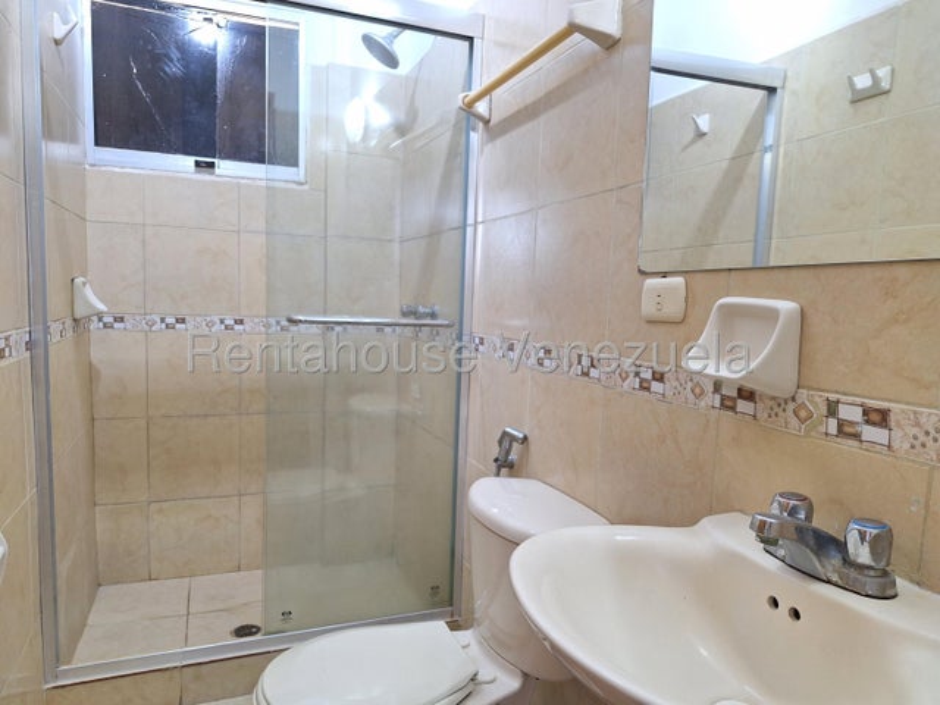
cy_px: 352
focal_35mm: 23
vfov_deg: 58.9
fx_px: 625
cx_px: 470
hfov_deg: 73.9
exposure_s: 1/40
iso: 200
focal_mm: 5.54
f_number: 1.8
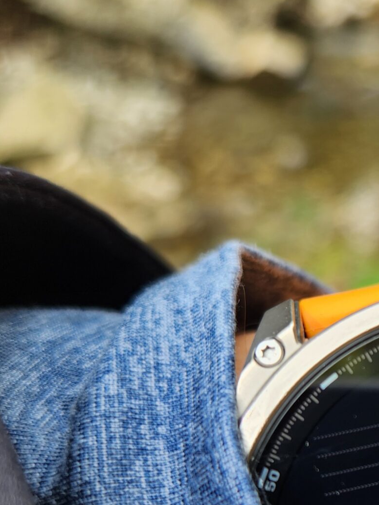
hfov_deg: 23.6
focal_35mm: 57
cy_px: 389
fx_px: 832
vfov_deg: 33.0
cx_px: 445
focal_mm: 5.4
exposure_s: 1/180
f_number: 1.8
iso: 25
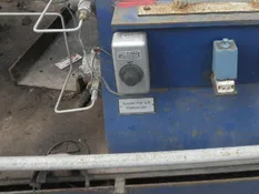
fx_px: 359
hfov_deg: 38.9
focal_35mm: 48
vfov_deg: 29.4
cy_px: 30
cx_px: 186
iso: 64
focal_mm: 5
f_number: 3
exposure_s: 1/320
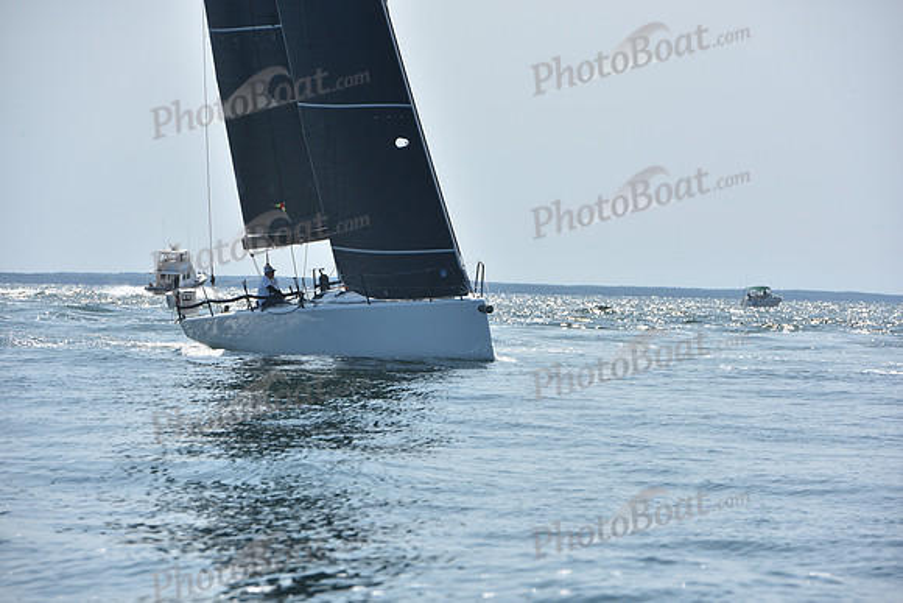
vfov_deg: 6.9
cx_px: 452
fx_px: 5018
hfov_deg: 10.3
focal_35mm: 200
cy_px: 302
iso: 250
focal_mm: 200
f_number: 9
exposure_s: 1/1000
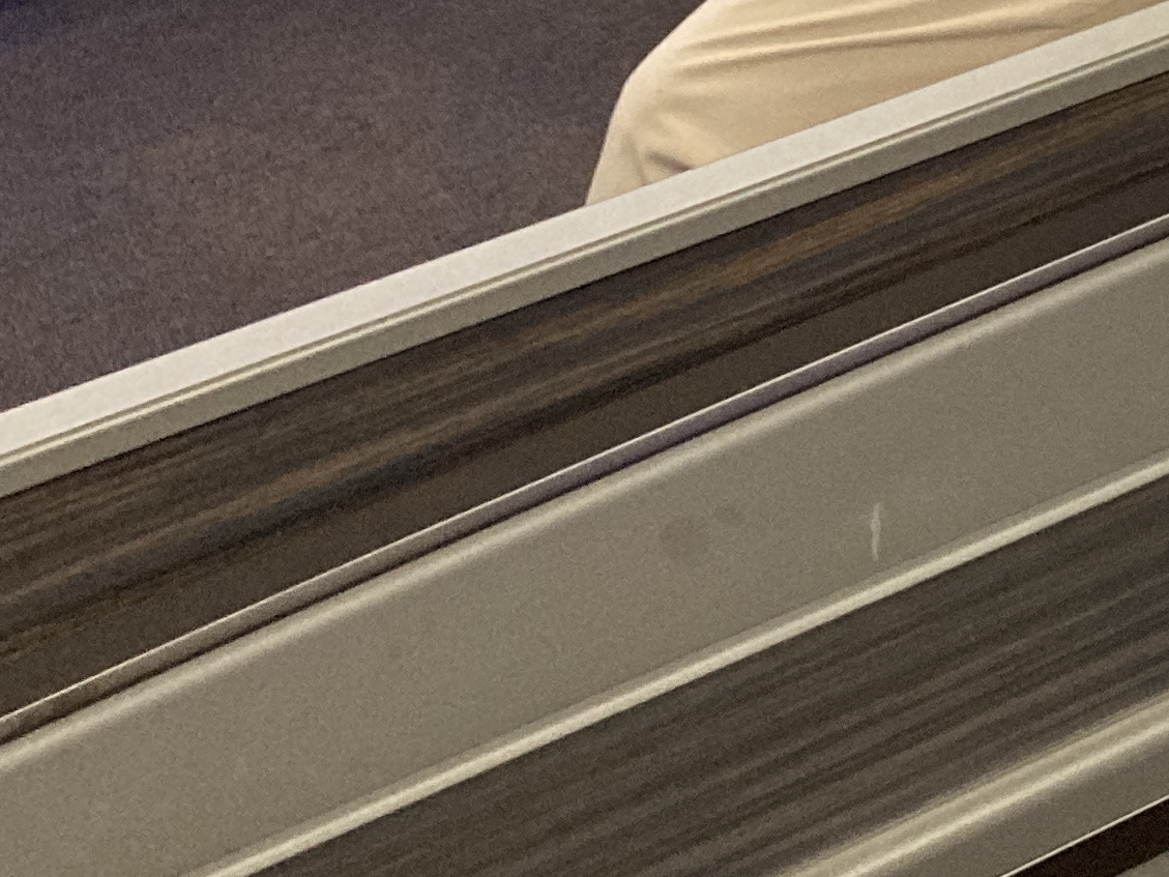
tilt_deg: -20.7
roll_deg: +2.2
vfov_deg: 13.9
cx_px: 1702
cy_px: -412
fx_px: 3377
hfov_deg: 17.8
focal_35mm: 100
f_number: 1.8
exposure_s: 1/35
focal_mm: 3.99
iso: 400
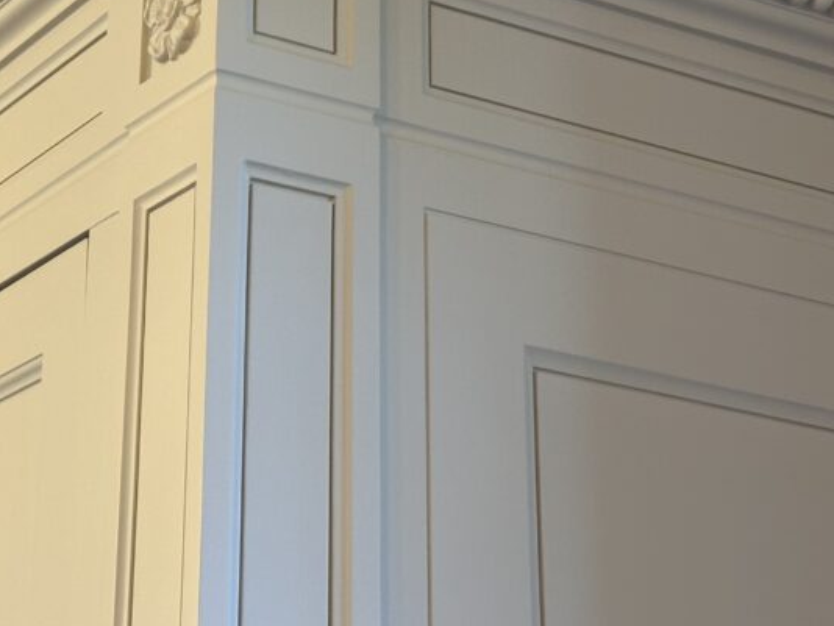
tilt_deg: +22.2
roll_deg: -1.5
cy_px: 105
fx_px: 2218
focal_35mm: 92
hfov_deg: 21.1
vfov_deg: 15.9
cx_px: 197
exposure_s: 1/50
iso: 125
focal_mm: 6.86
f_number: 1.78
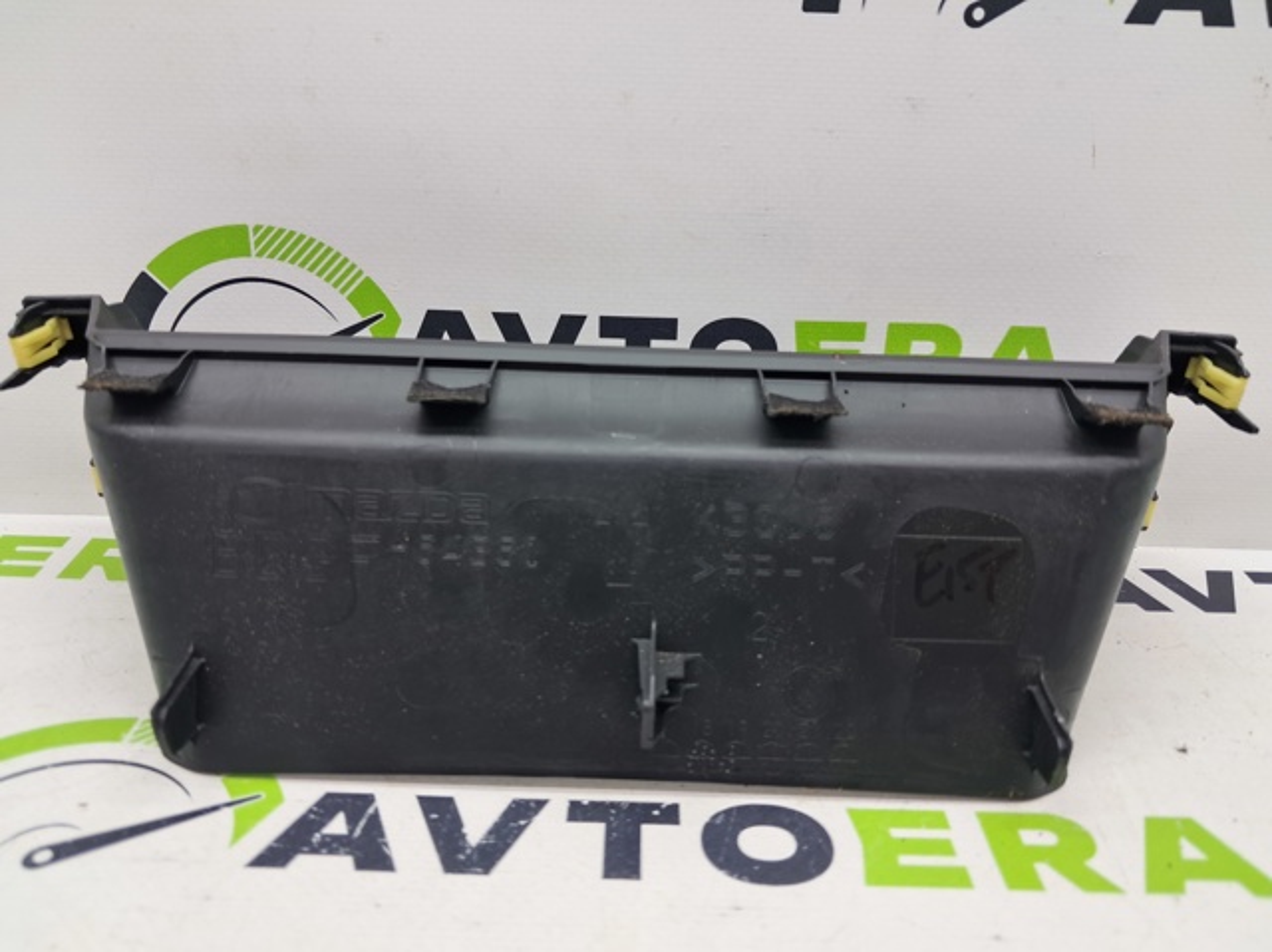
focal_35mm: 27
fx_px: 991
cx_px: 636
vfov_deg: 51.3
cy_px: 476
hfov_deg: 65.4
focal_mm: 4
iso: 50
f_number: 1.8
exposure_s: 1/60
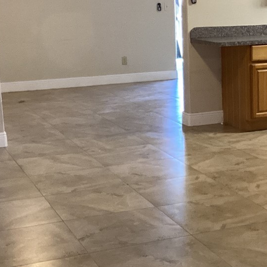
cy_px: 120
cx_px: 218
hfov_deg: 21.1
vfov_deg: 21.4
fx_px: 707
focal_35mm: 81
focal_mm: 3.3
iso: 320
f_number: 2.4
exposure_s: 1/50
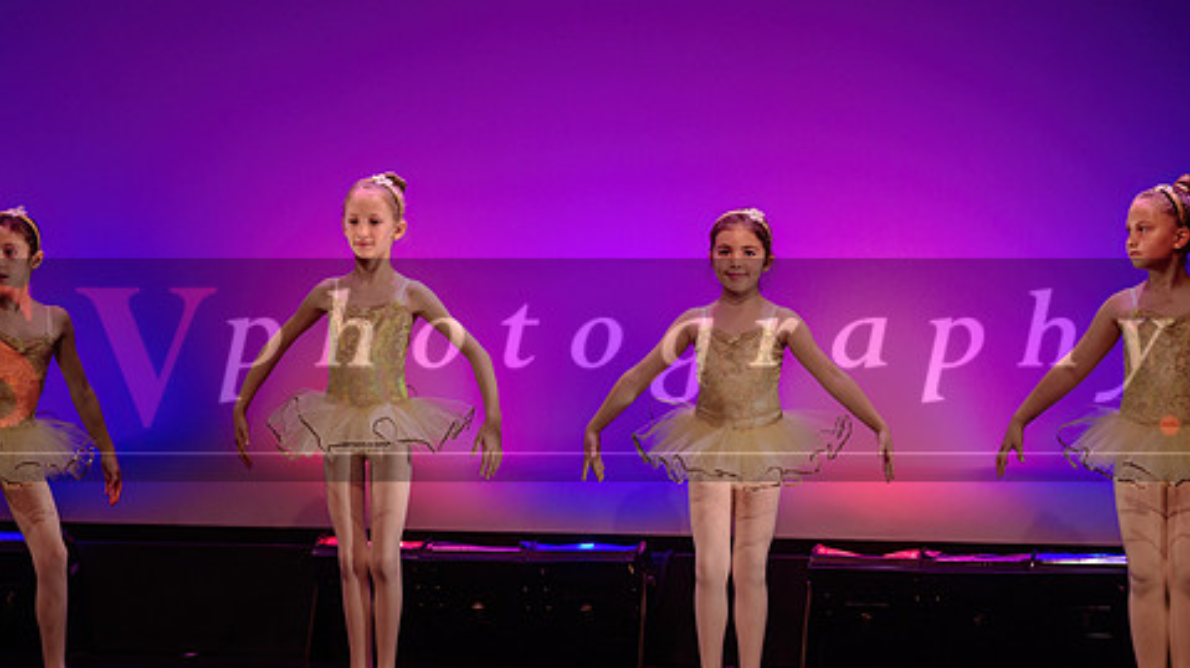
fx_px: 6403
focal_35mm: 203
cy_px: 355
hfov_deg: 10.6
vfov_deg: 6.0
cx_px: 661
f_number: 2.8
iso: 1600
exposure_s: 1/250
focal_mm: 160
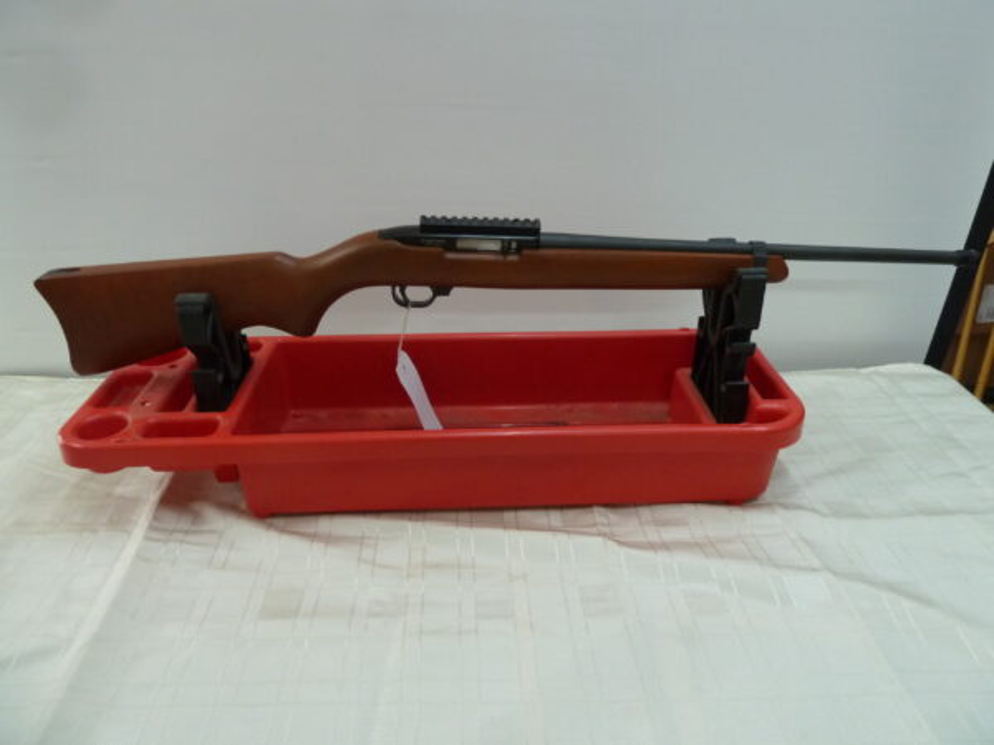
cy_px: 372
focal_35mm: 25
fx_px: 718
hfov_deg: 69.4
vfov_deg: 54.9
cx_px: 497
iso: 250
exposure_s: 1/30
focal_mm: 4.1
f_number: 3.3
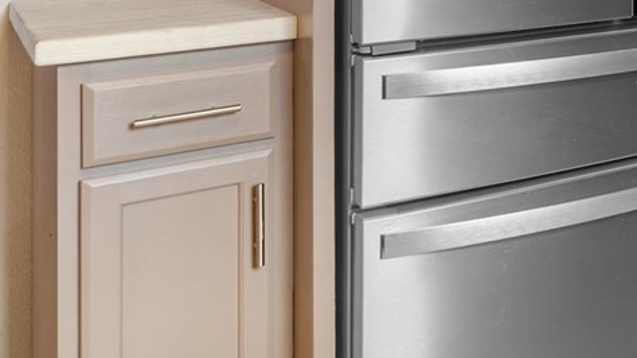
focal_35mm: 61
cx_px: 972
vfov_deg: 18.0
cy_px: -147
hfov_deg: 25.4
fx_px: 1026
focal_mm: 16.2
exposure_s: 2.5
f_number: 8
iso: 100
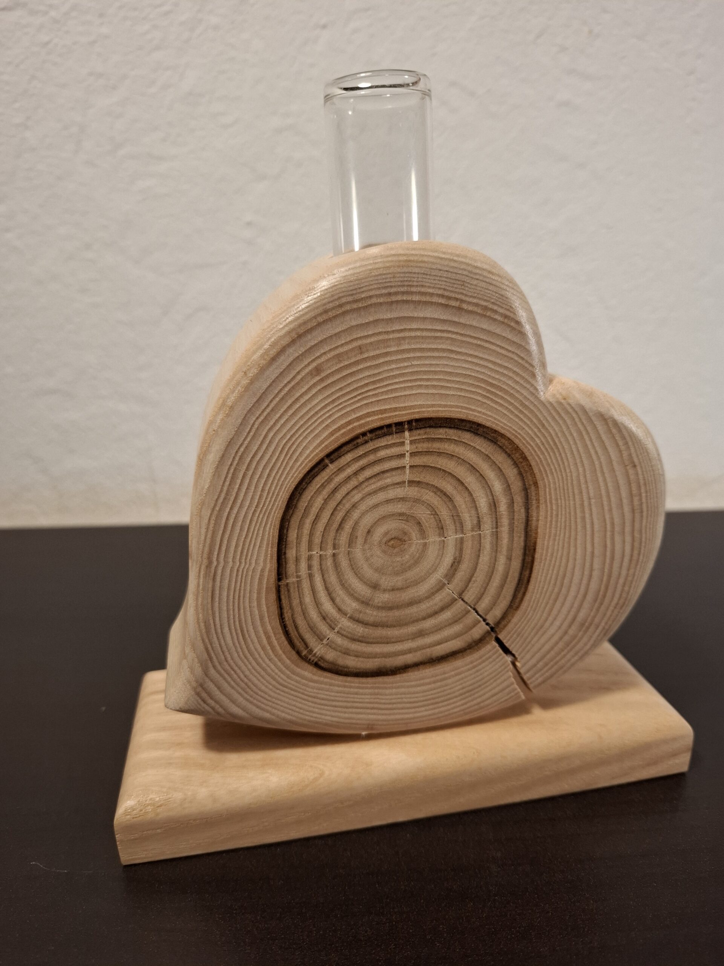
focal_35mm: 23
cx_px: 362
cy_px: 483
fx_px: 641
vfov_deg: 73.9
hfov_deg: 58.9
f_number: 1.8
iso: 160
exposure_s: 1/50
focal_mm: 5.54
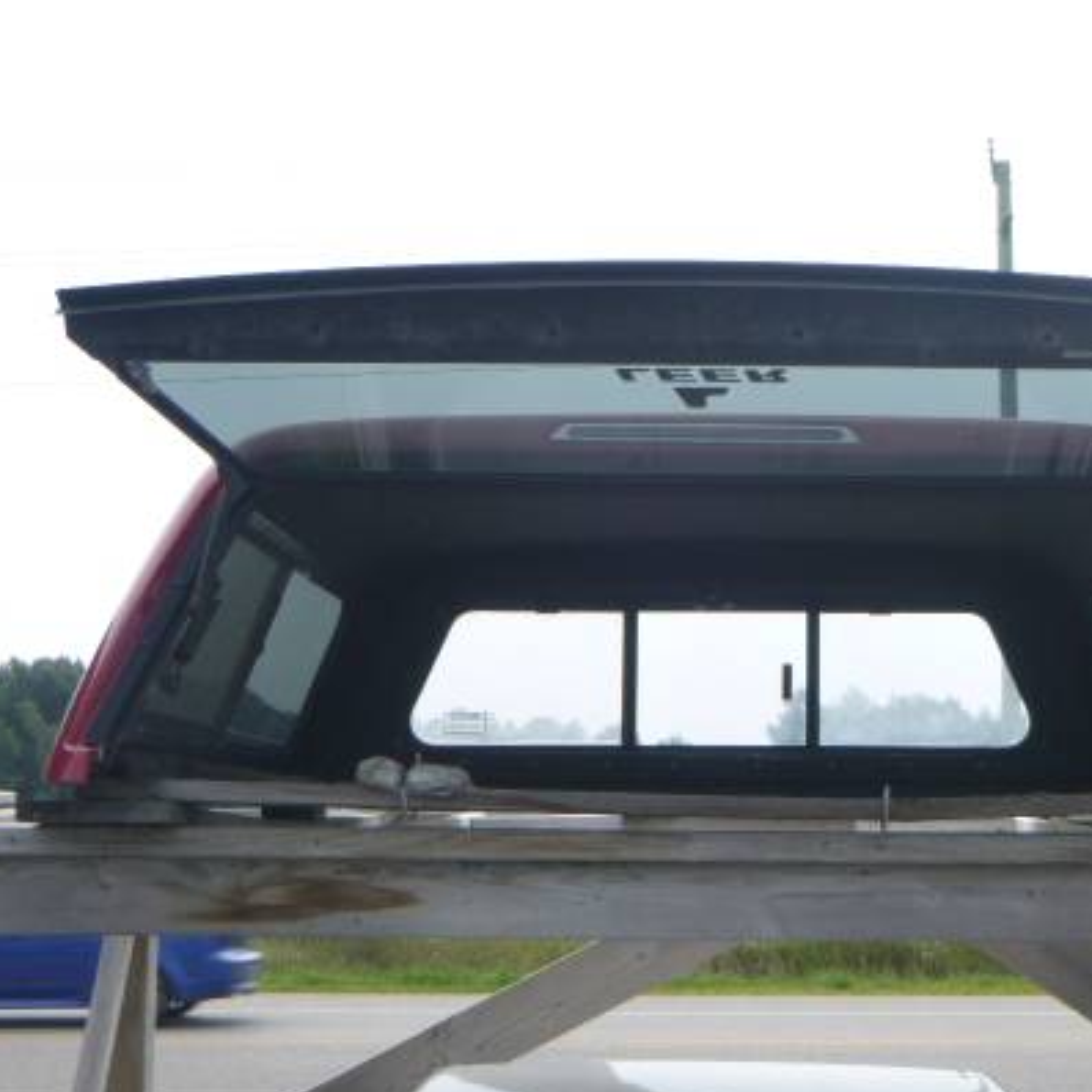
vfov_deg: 25.7
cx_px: 715
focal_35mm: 67
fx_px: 2391
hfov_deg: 25.6
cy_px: 622
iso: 100
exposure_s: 1/200
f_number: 4.8
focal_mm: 8.4
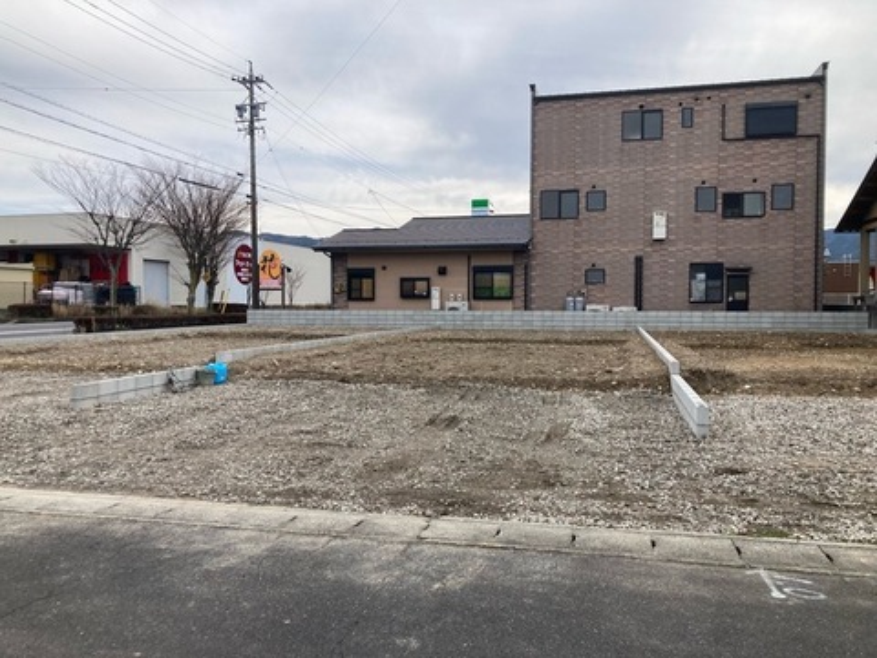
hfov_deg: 63.4
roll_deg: +0.6
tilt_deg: -1.0
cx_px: 438
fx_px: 709
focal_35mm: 28
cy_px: 329
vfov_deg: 49.7
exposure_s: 1/2114
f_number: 1.8
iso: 20
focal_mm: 3.99
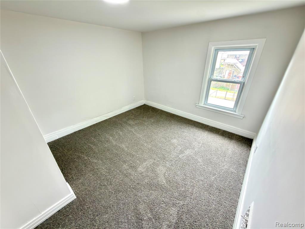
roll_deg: +0.0
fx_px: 123
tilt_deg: -25.2
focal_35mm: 14
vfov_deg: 85.7
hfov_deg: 102.1
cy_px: 114
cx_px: 152
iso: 64
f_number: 2.2
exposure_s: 1/30
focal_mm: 2.22
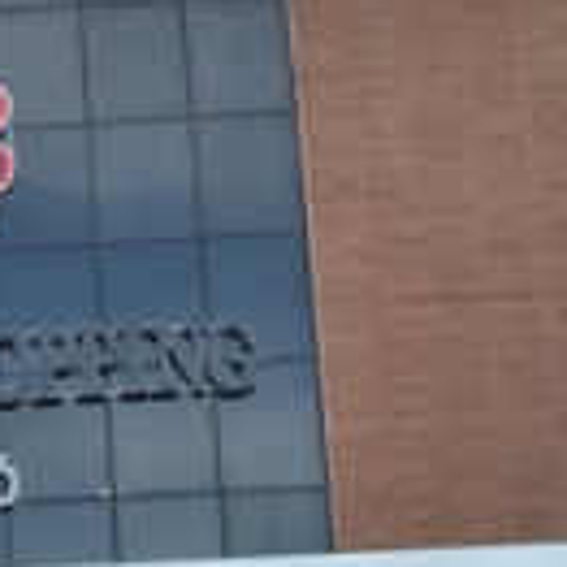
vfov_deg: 14.7
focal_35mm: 112
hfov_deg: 14.7
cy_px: 779
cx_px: -229
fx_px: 2076
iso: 125
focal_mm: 18
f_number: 4
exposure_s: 1/125
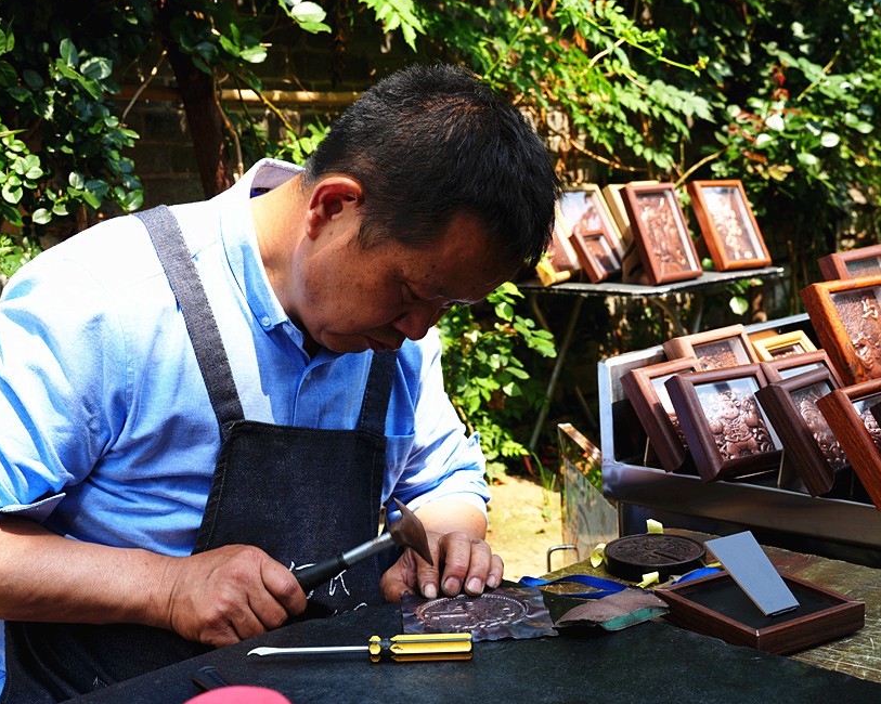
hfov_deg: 41.0
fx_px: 1173
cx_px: 365
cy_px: 346
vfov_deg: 33.4
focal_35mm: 45
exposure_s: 1/125
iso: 100
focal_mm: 39
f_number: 8
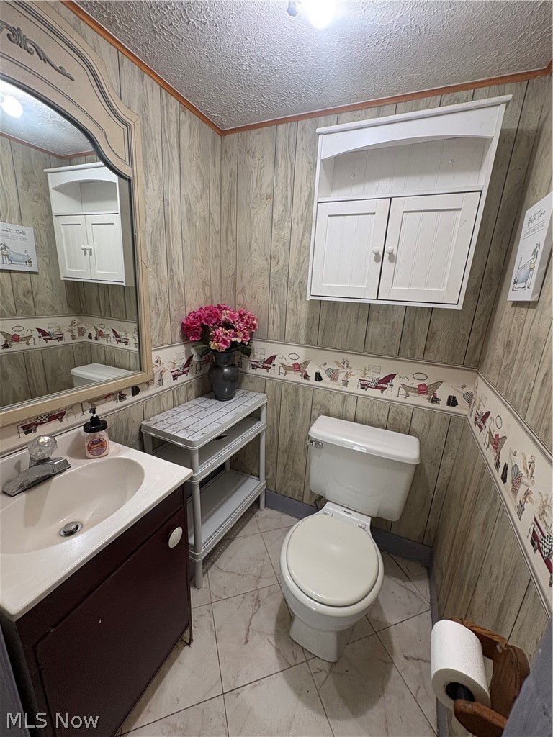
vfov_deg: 102.1
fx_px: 298
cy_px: 368
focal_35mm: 14
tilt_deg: -13.0
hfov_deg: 85.7
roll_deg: -1.6
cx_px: 276
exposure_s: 1/60
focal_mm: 2.22
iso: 200
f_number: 2.2
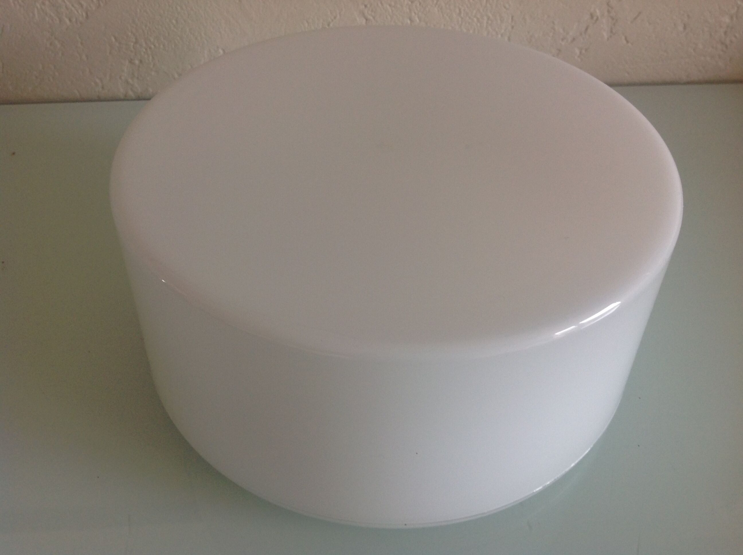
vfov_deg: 40.6
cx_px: 372
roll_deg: -1.5
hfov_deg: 52.7
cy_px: 278
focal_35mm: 35
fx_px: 750
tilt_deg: -43.7
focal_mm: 4.28
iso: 50
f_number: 2.4
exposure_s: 1/15
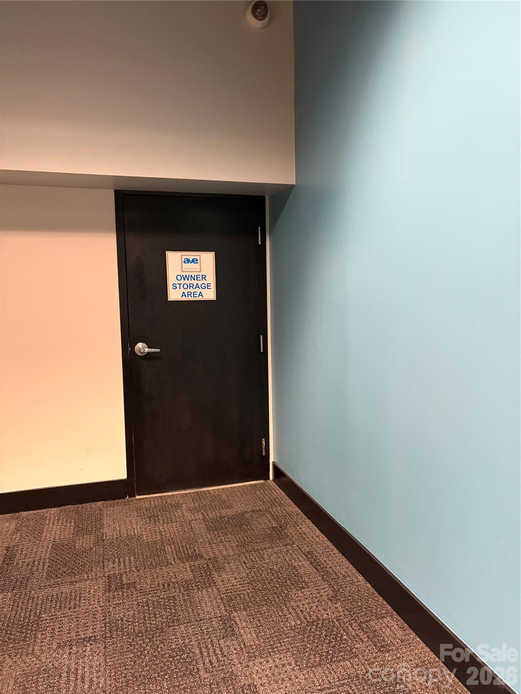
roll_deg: +1.0
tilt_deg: -5.9
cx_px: 260
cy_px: 347
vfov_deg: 67.3
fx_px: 522
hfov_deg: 53.1
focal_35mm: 26
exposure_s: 1/43
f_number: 1.6
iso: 400
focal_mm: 5.96
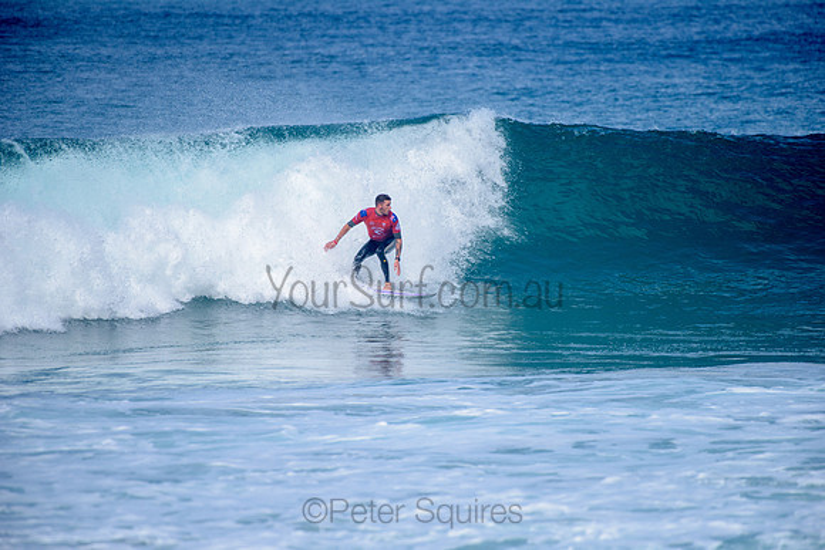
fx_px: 11463
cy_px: 275
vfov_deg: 2.8
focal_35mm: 500
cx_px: 412
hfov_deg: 4.1
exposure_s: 1/2000
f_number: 5.6
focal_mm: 500
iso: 200
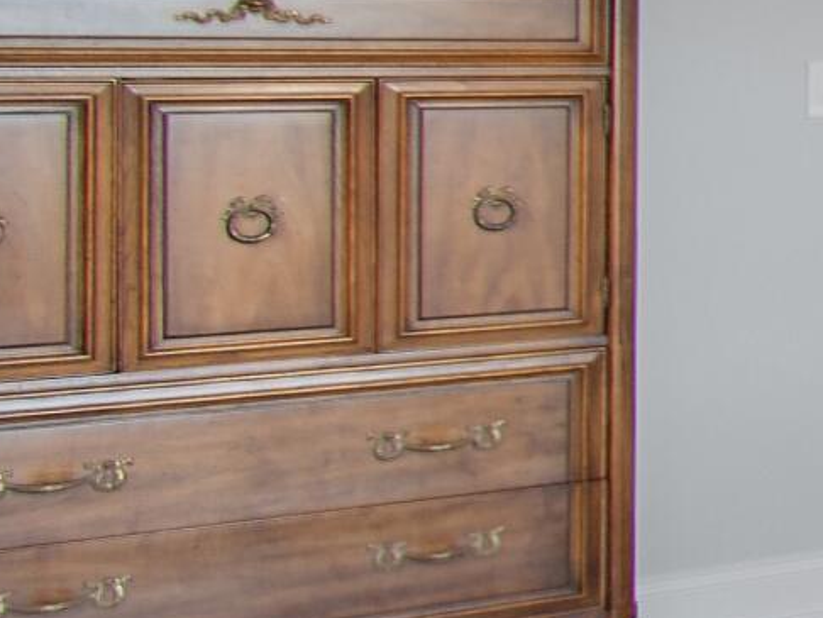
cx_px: 2432
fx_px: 2117
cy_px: 59
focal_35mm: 89
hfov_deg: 11.7
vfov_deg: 16.4
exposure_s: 1/15
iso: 100
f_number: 4.5
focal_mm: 10
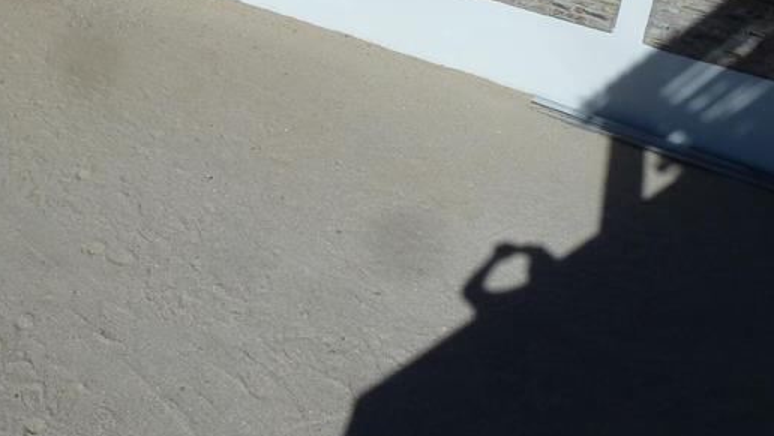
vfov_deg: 21.9
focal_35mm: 54
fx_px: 1109
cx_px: 105
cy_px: 63
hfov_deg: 36.5
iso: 80
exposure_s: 1/800
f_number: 6.3
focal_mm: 4.1
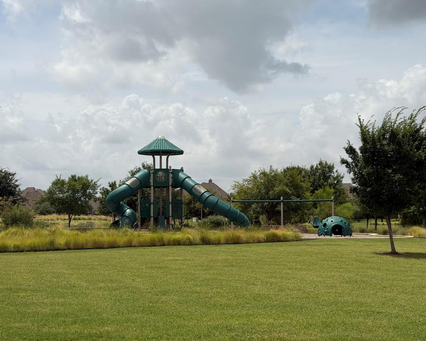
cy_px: 171
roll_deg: +0.1
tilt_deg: +3.7
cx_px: 226
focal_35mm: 51
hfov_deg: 36.6
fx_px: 643
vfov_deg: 29.7
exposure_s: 1/11364
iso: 64
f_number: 1.78
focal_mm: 6.76
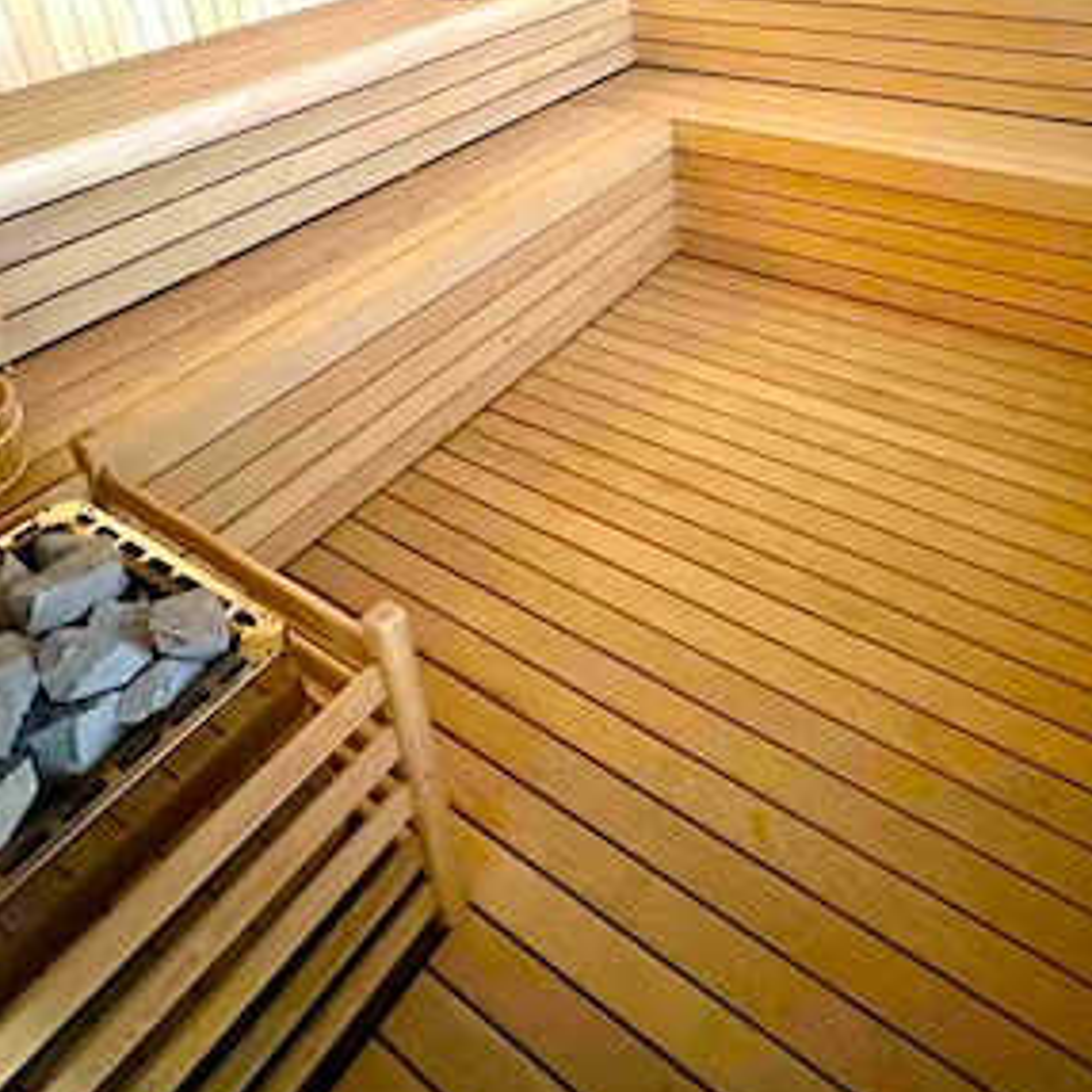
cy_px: 237
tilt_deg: -25.5
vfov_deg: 55.4
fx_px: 964
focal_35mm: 27
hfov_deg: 58.7
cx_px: 638
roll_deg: +4.5
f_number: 2.2
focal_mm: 2.22
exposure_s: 1/60
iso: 1000
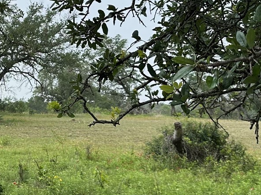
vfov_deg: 17.5
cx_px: -74
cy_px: 18
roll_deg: +0.3
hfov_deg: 21.4
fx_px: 626
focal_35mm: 83
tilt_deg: +9.6
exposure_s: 1/1241
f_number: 1.78
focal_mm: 6.86
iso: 80
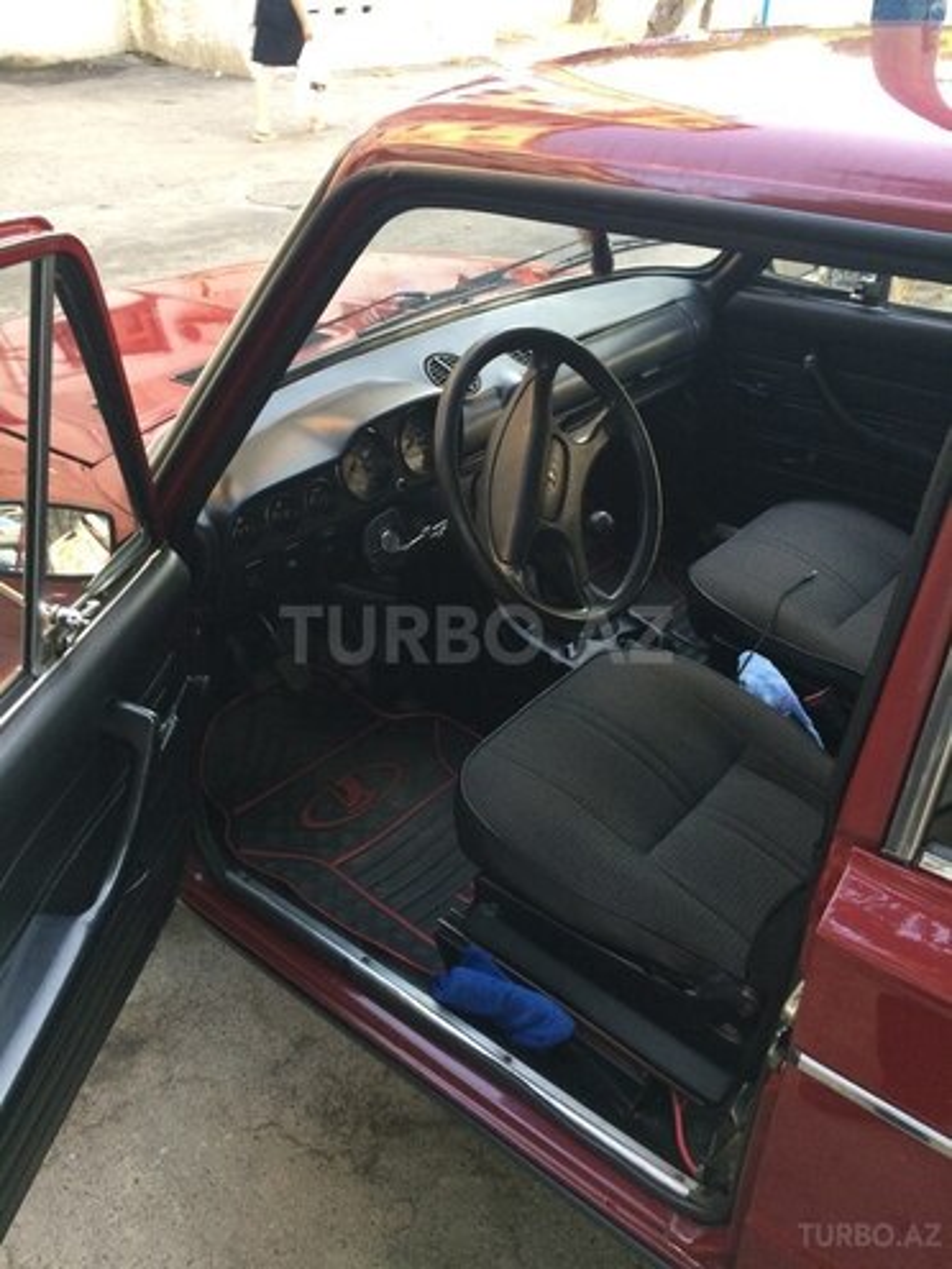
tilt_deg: -34.4
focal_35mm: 29
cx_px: 476
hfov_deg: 48.2
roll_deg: -0.3
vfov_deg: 61.7
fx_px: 1063
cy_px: 634
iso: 100
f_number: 2.2
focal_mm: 4.15
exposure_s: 1/33
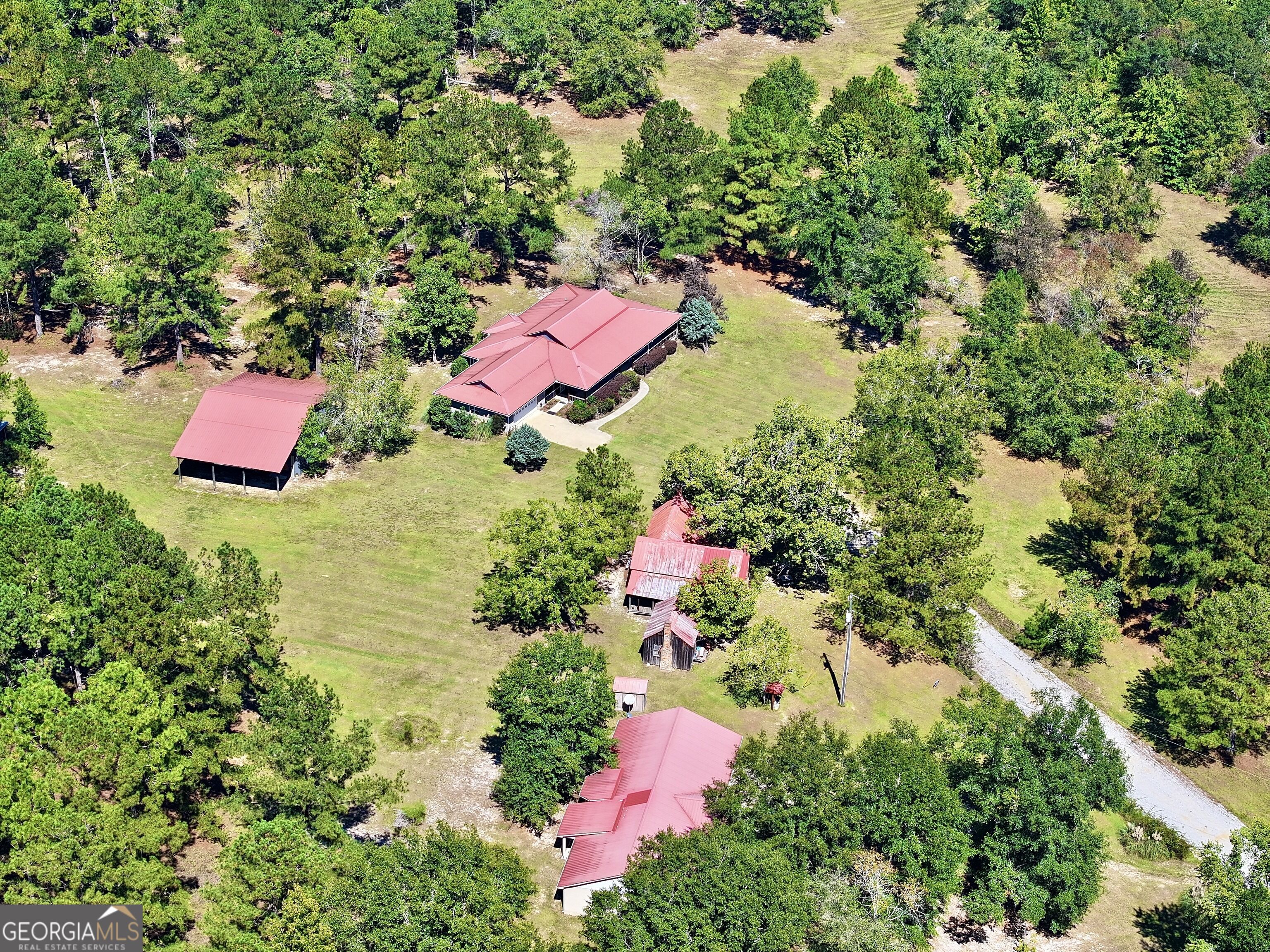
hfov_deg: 27.8
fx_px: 2568
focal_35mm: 70
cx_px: 635
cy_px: 476
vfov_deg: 21.0
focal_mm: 19.35
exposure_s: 1/800
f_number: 2.8
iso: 100
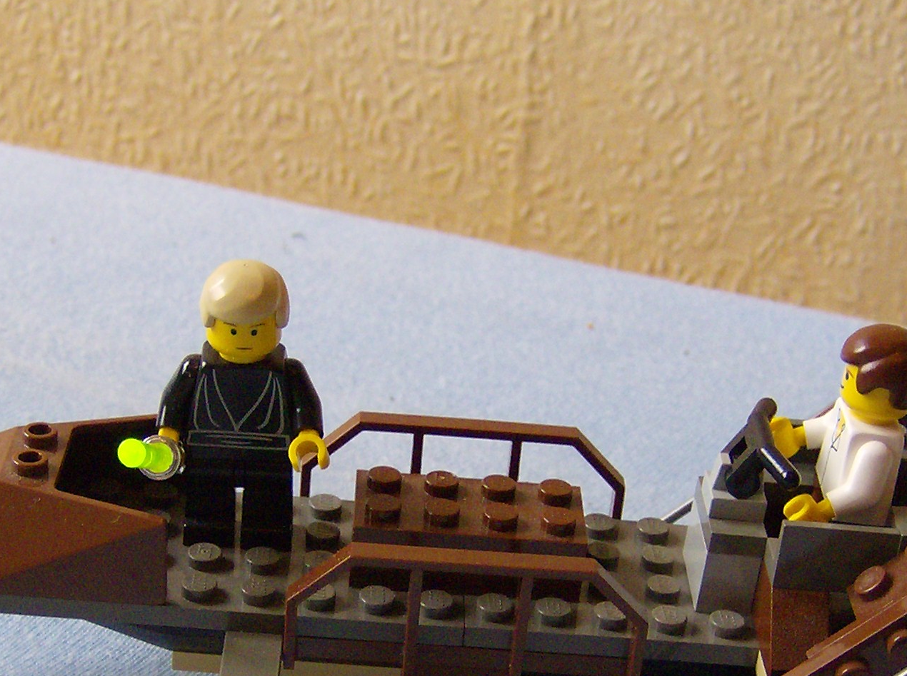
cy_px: 554
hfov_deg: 26.7
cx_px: 460
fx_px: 1909
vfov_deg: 19.9
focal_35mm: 73
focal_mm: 6
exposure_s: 1/64
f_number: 2.8
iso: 178
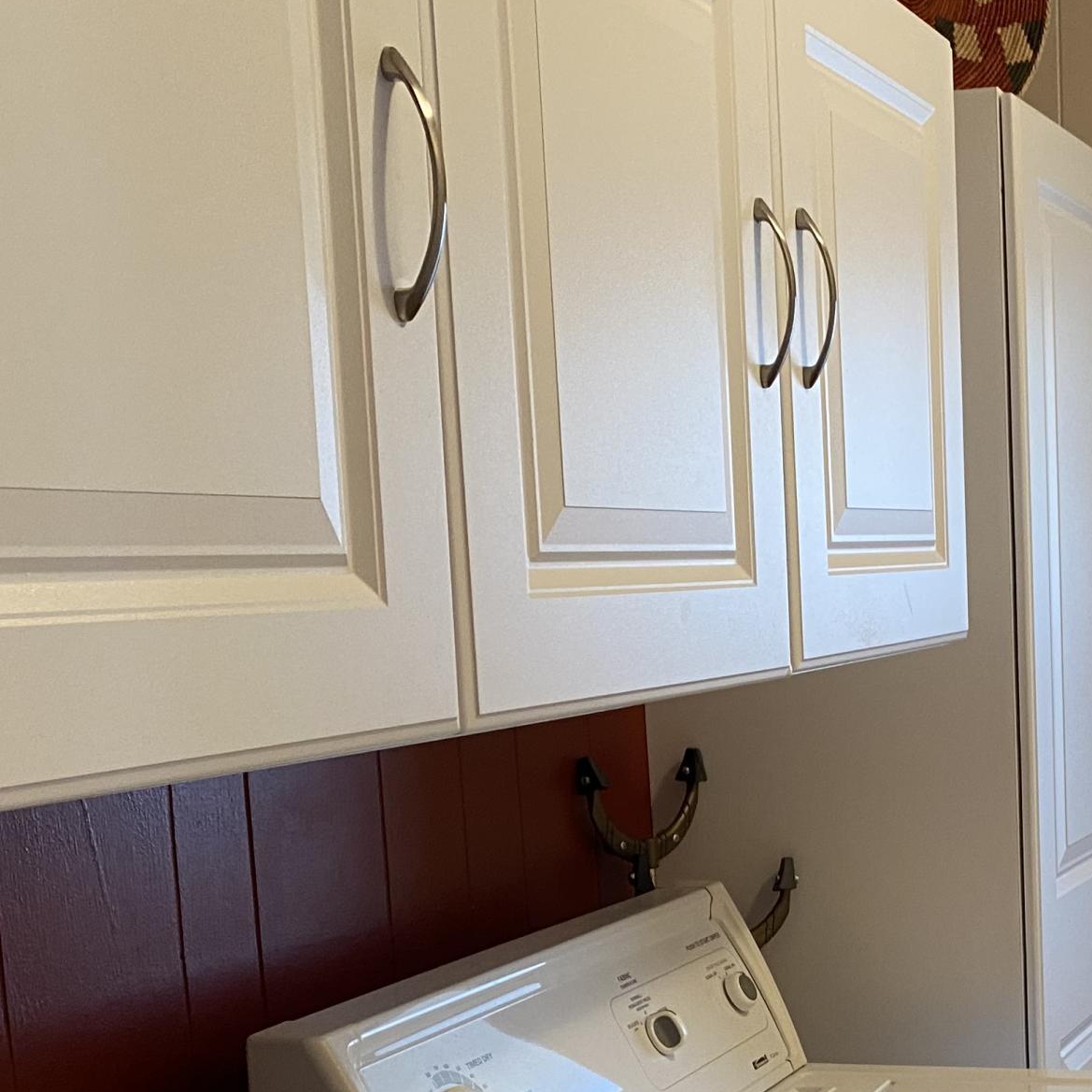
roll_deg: +1.6
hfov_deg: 27.9
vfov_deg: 28.2
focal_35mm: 59
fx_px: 2106
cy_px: 934
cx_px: 998
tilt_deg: -10.7
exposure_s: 1/60
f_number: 1.8
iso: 160
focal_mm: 4.25
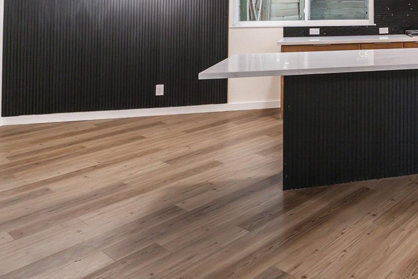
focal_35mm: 32
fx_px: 371
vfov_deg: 36.5
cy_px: -6
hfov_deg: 47.1
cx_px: 432
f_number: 5
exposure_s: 1/60
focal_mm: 14
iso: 500
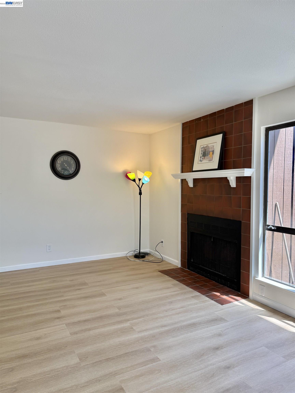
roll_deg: -2.2
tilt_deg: -3.1
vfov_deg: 71.6
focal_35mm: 24
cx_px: 148
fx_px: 273
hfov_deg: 56.8
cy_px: 196
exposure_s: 1/259
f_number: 1.78
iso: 64
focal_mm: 6.76
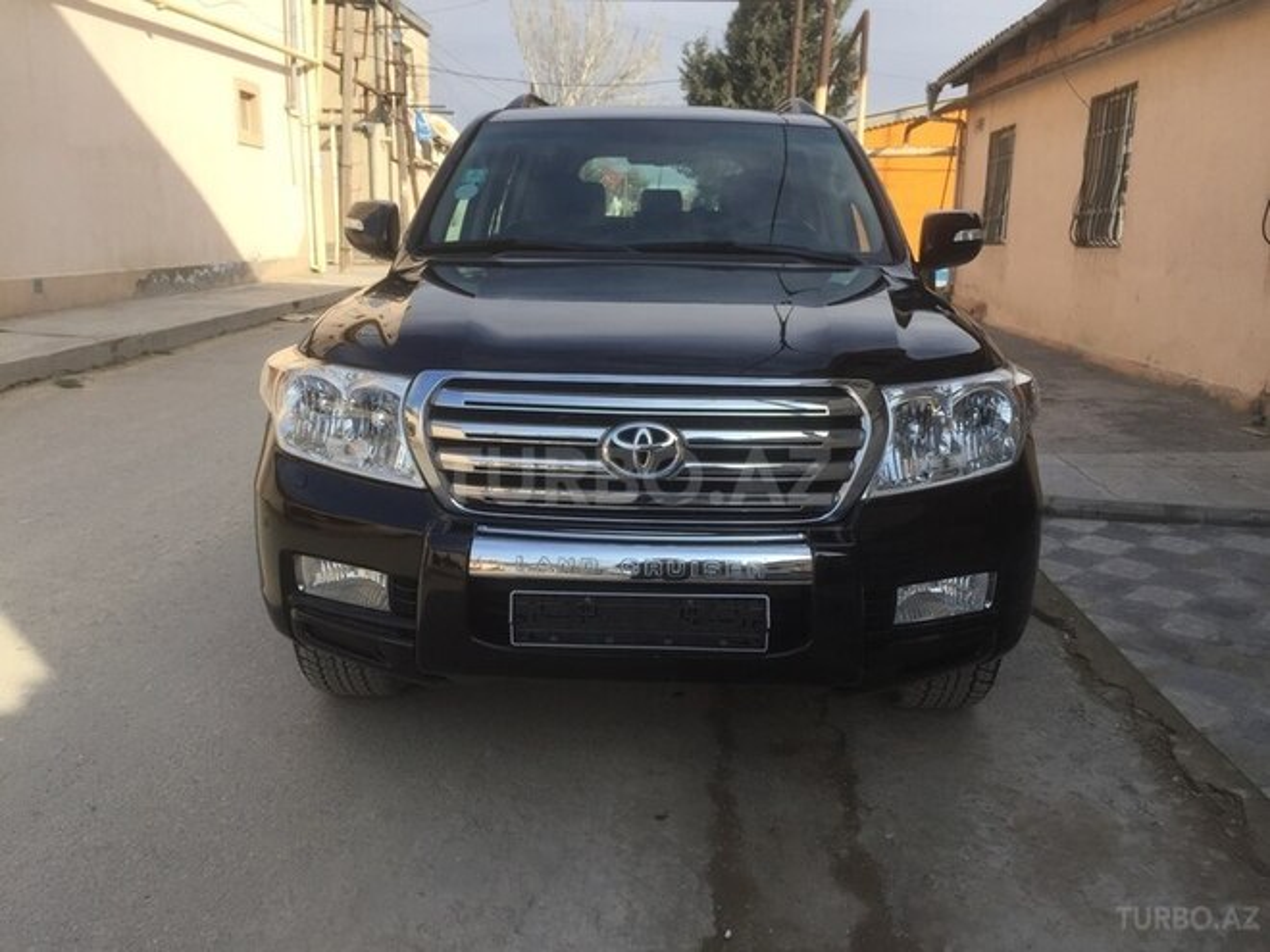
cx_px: 635
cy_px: 476
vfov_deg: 48.2
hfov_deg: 61.7
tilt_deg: -12.5
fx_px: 1064
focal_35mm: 29
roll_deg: -1.1
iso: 32
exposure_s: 1/1099
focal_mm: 4.15
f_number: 2.2
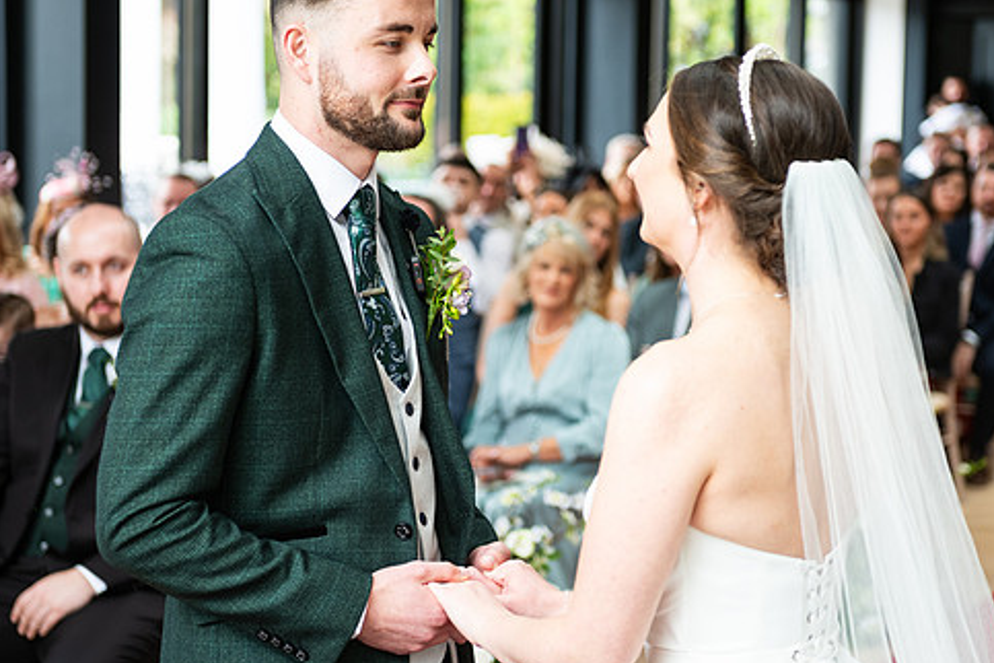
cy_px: 298
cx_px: 531
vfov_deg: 16.3
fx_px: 2319
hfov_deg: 24.2
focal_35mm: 84
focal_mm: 70
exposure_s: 1/200
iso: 400
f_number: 3.5
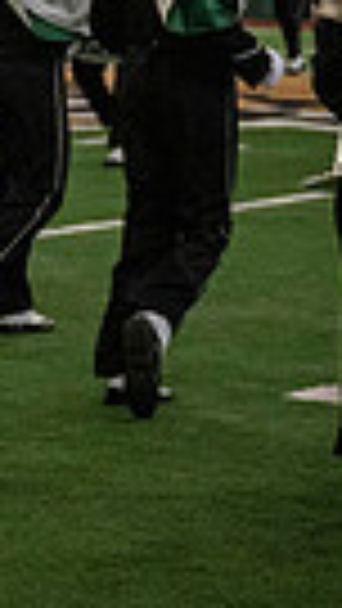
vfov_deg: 10.1
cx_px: -634
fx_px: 3400
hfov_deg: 5.5
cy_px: -92
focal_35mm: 211
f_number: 2.8
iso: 3200
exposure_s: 1/500
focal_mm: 47
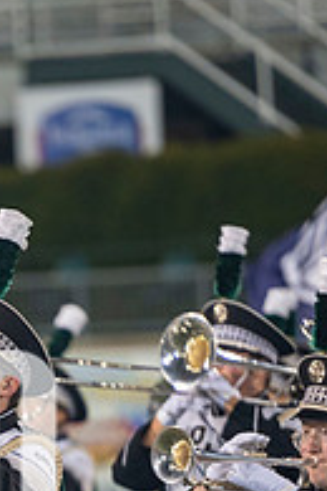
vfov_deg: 3.5
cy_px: 468
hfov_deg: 2.3
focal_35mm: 594
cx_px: -133
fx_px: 8093
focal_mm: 200
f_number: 2.8
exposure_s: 1/500
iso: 1000
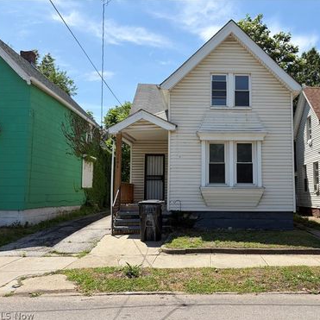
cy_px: 161
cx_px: 205
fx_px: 324
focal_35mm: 31
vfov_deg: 52.5
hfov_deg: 51.8
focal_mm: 5.96
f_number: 1.6
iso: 50
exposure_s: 1/2747
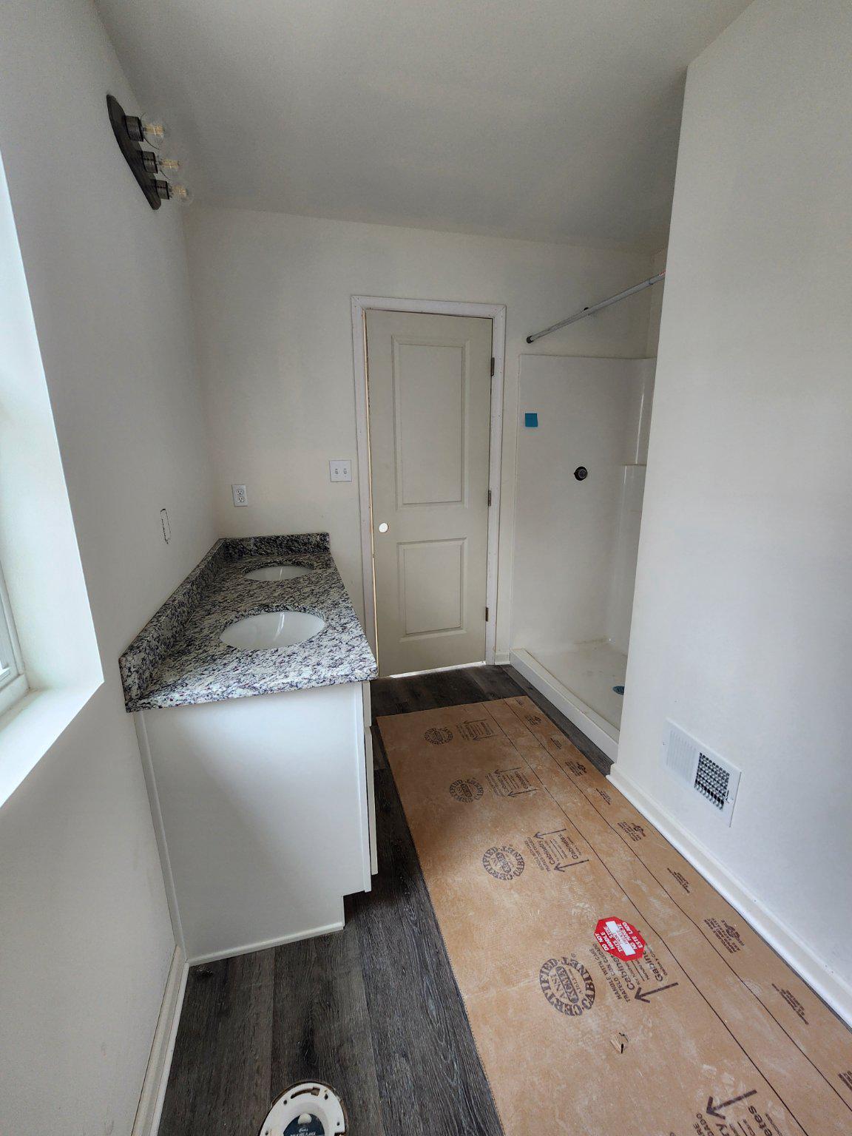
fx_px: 427
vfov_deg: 106.2
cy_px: 568
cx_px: 426
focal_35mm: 13
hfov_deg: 89.9
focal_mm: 2.2
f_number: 2.2
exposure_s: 1/60
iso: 125
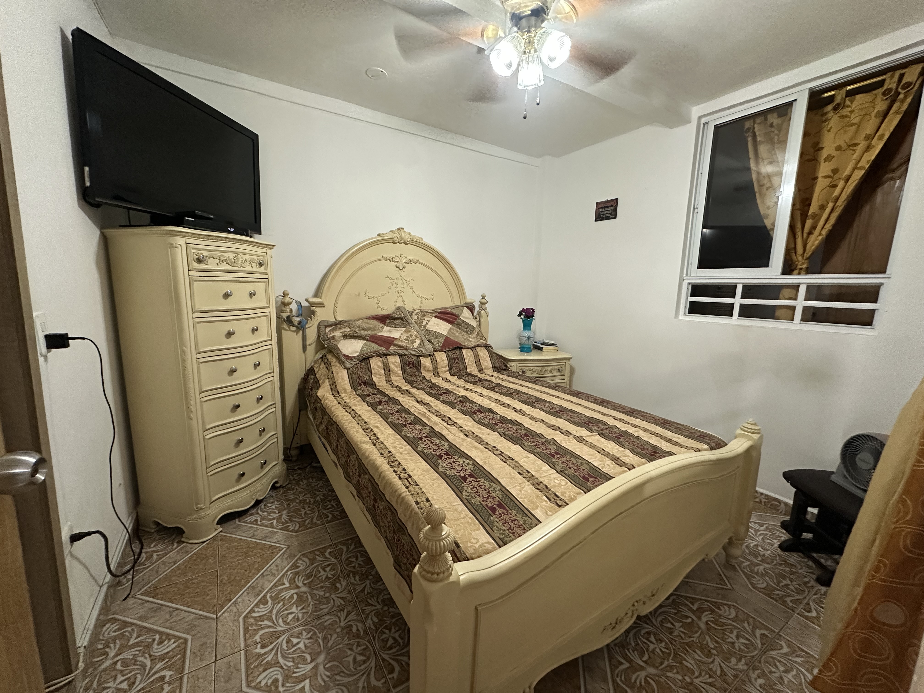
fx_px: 374
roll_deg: -1.5
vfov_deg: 85.7
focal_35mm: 14
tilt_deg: -8.6
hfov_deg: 102.1
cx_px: 462
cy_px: 346
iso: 640
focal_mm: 2.22
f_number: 2.2
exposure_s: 1/60
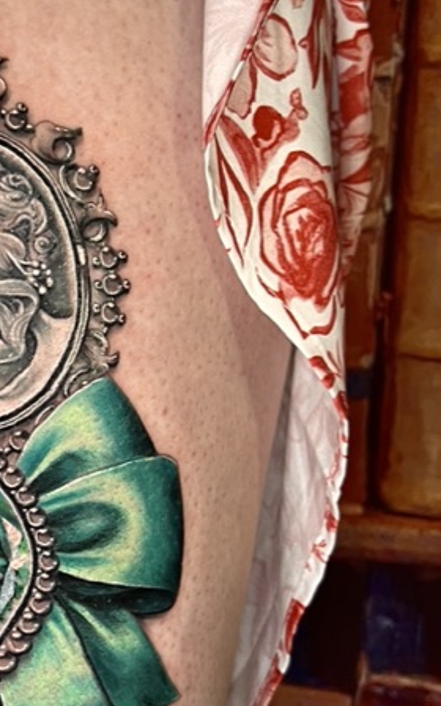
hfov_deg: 19.7
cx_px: -43
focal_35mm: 63
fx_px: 1211
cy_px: 386
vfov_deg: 32.5
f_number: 1.5
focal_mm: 5.7
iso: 250
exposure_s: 1/60
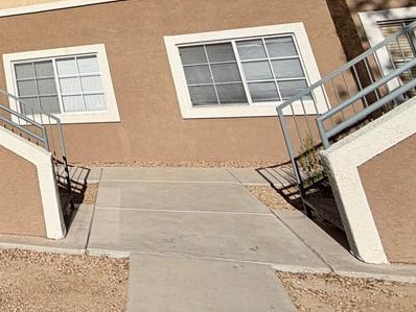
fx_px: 433
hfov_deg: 37.4
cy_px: -29
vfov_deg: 34.4
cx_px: -94
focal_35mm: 36
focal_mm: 2.22
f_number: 2.2
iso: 20
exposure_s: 1/1497
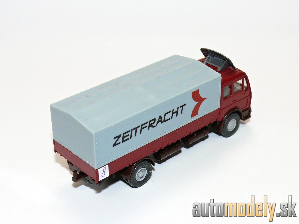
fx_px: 596
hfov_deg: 28.2
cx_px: 150
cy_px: 112
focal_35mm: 69
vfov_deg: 21.3
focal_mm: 11
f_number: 4
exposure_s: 1/30
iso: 100
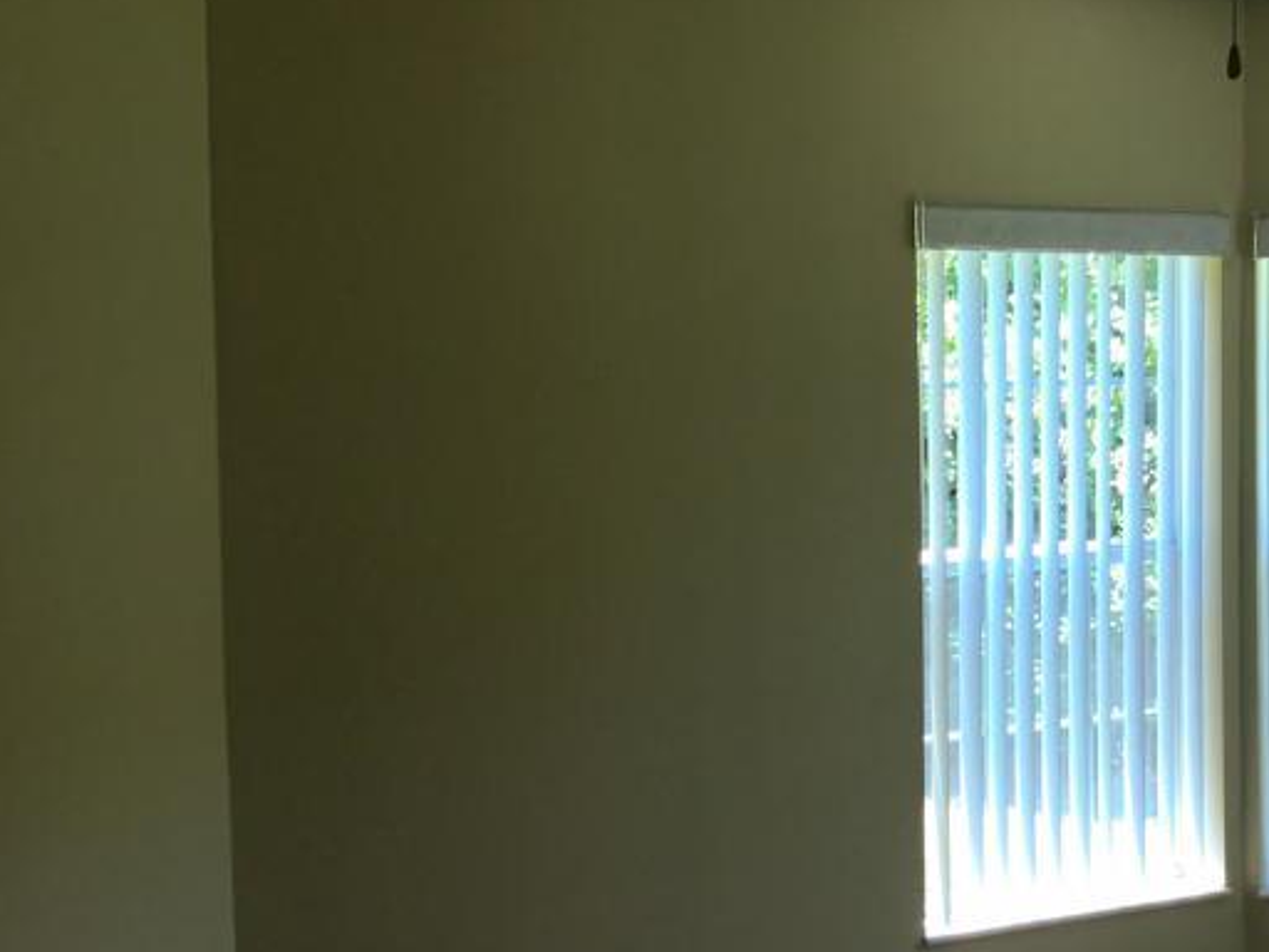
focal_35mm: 56
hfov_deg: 33.6
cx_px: 972
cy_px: 538
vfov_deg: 26.1
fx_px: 2053
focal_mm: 3.99
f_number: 1.8
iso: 25
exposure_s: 1/60
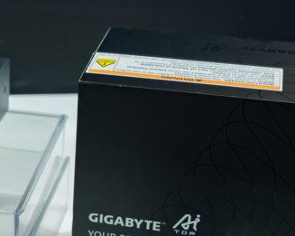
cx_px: -31
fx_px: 898
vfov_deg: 14.8
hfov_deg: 18.0
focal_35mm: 103
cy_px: 190
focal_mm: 35
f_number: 4
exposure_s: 1/80
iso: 800
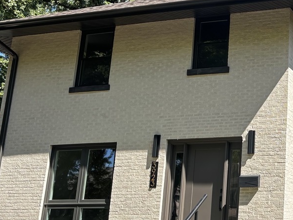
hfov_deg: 28.0
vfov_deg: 23.3
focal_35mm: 63
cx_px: 321
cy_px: 99
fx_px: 533
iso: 50
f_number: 1.6
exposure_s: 1/460
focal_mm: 5.96
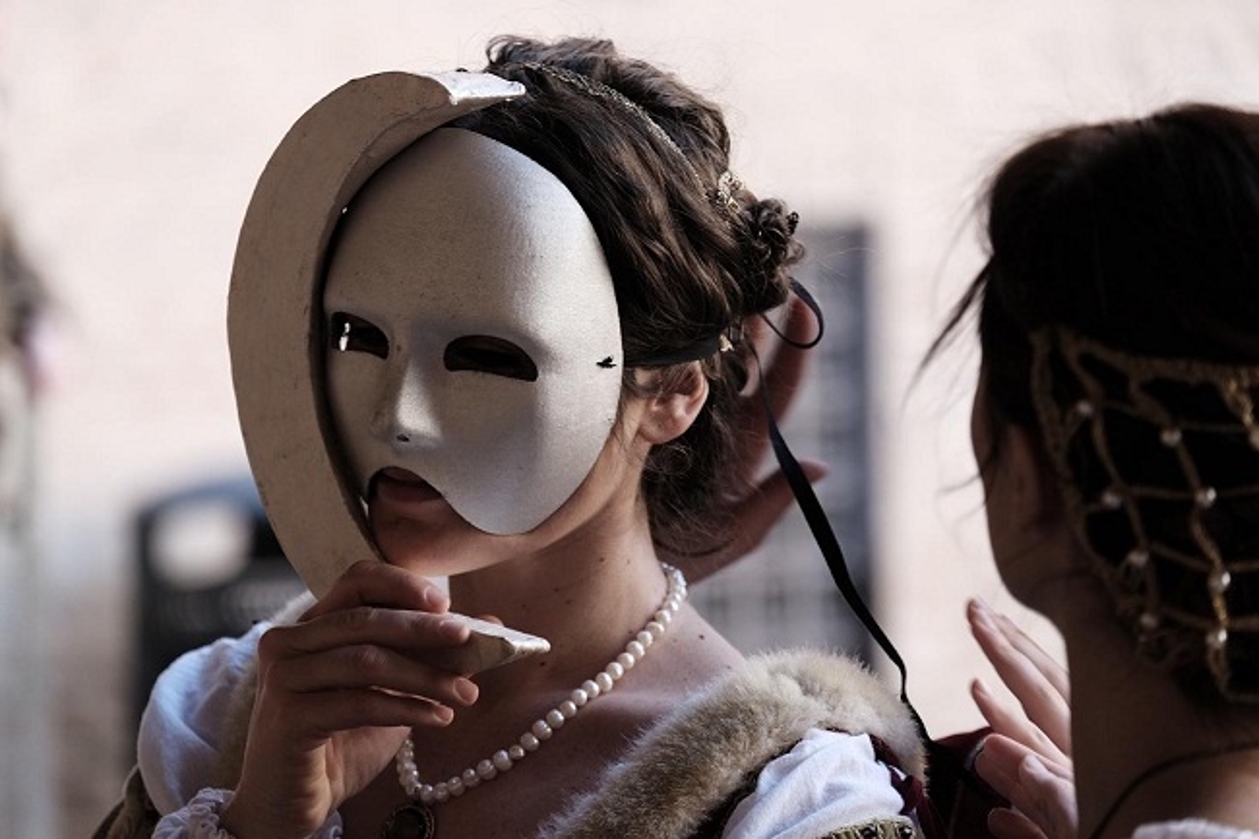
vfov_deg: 6.5
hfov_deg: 9.7
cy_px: 420
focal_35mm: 212
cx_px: 630
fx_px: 7412
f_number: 4.4
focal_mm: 141.3
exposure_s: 1/110
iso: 800
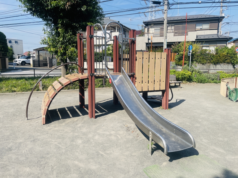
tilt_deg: -7.4
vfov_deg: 53.1
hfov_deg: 67.3
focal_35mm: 26
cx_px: 119
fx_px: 179
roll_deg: -0.6
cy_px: 89
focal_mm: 4.2
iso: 32
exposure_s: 1/2959
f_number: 1.6
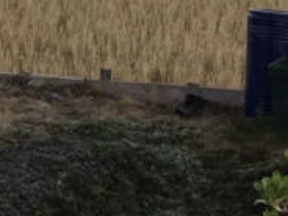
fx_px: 1123
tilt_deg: +2.0
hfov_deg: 14.6
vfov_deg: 10.4
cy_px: -172
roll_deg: +0.3
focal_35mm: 135
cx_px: 83
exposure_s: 1/40
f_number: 2.4
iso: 25
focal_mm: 3.3
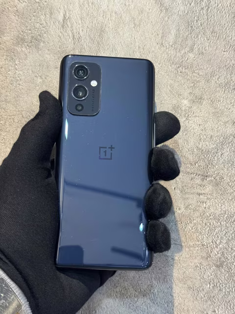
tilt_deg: +4.2
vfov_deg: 39.7
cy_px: 157
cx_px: 118
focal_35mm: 48
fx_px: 434
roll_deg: -12.0
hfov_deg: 30.3
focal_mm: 6.76
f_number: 1.78
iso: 160
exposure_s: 1/50
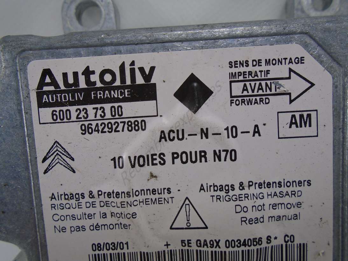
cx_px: 174
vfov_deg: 53.0
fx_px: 261
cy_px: 130
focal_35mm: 26
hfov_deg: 67.3
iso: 100
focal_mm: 4.6
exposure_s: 1/30
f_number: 3.2
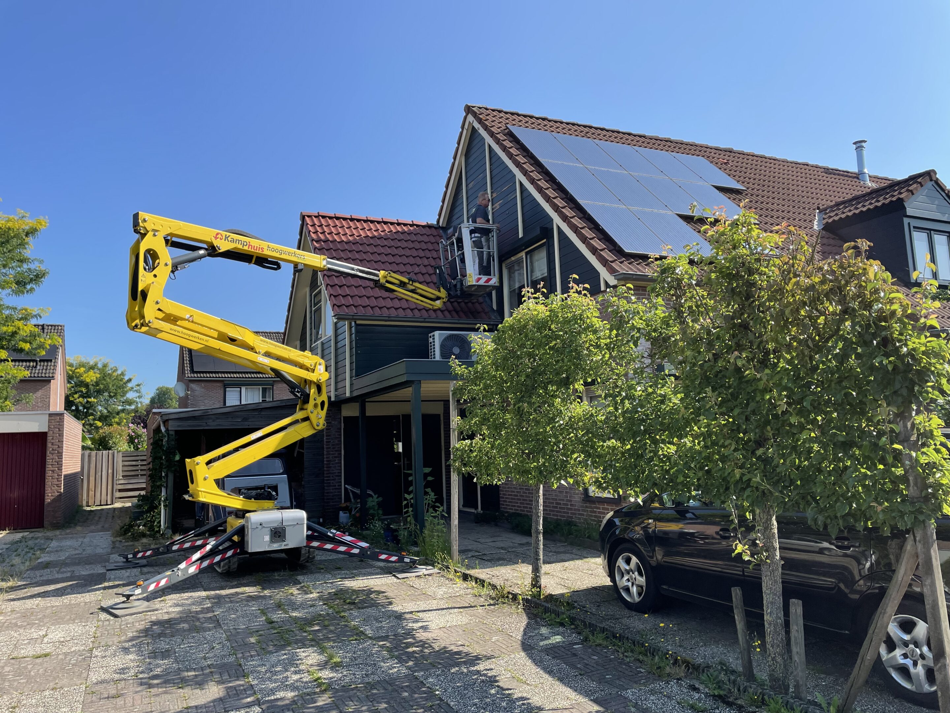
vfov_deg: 53.1
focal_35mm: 26
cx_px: 475
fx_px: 714
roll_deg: +1.8
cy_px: 356
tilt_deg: +10.3
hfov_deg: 67.3
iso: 32
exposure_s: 1/2053
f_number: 1.6
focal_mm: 4.2
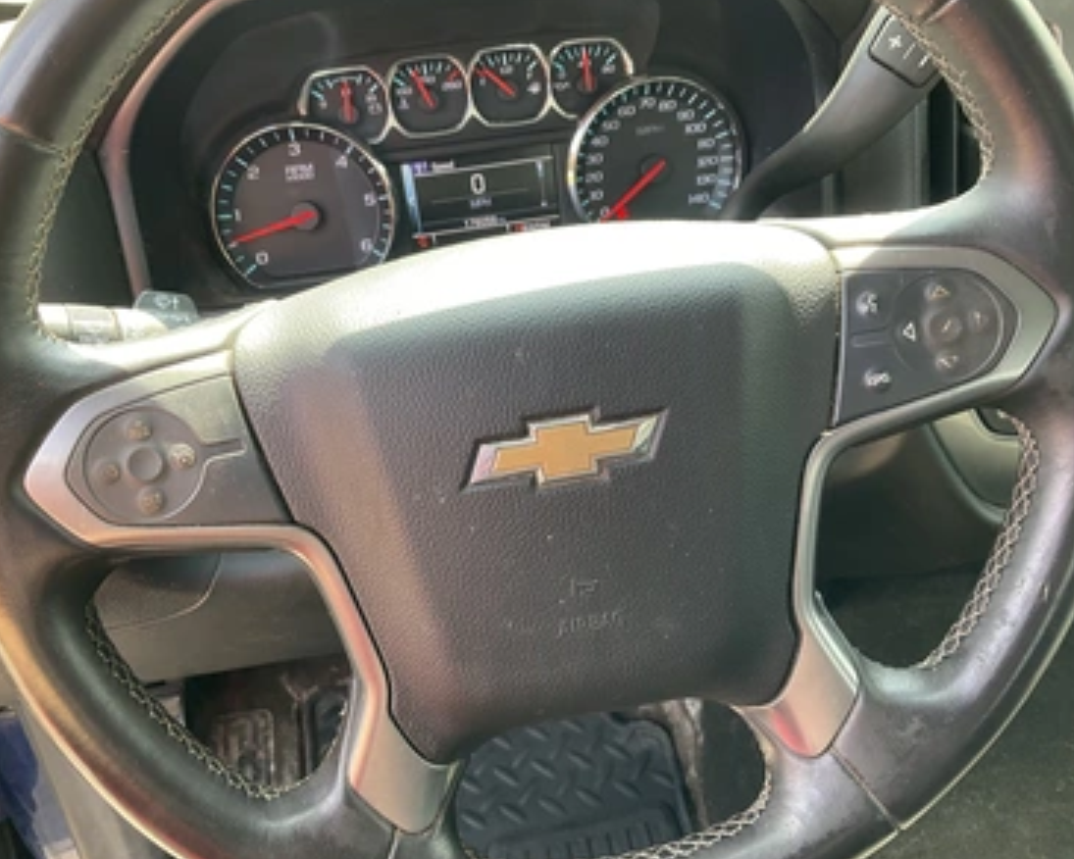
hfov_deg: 57.2
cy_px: 424
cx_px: 530
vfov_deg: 47.1
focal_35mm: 31
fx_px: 985
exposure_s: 1/122
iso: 50
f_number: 1.8
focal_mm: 3
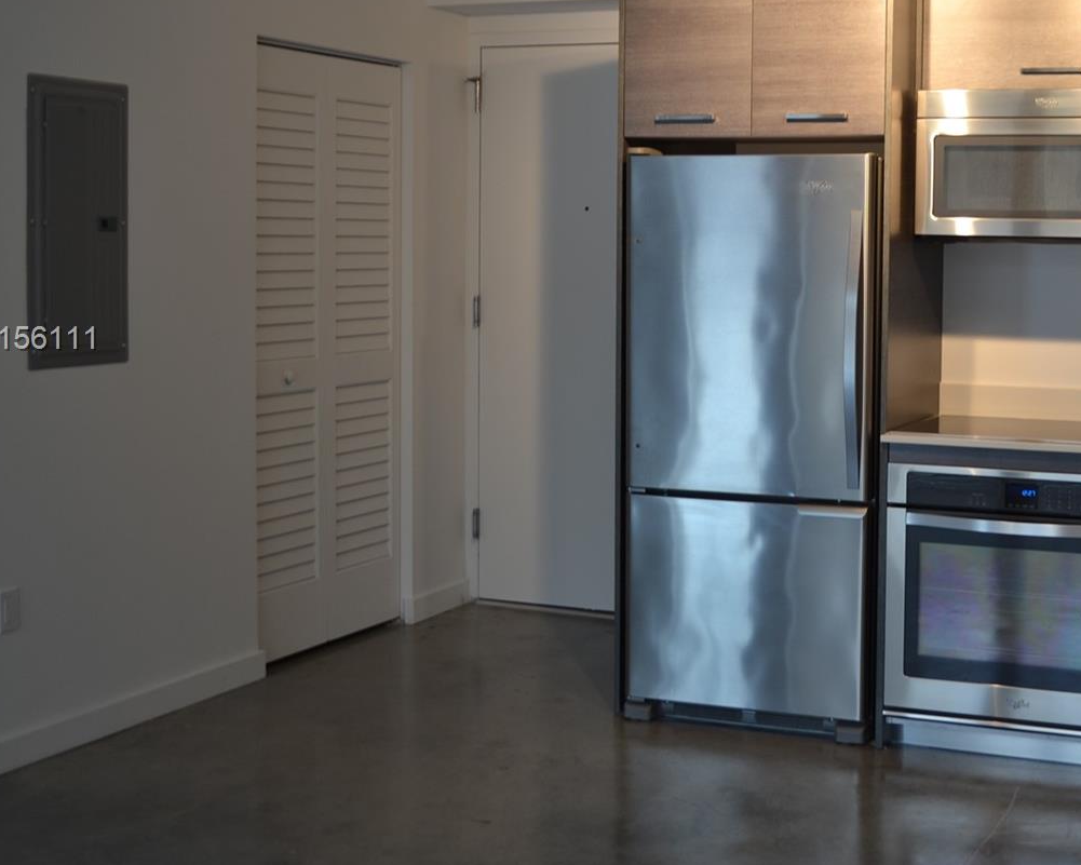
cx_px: 799
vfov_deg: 28.0
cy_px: 340
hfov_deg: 34.1
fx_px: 1728
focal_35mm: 54
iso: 100
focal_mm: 24
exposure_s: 1/10
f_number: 4
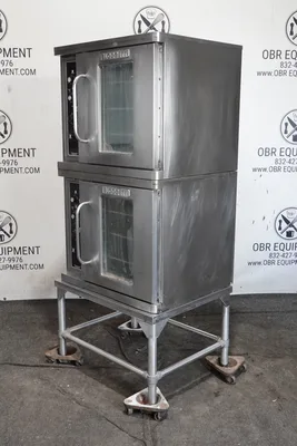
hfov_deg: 32.7
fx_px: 507
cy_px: 223
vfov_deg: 47.4
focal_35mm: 41
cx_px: 148
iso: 1000
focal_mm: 15.28
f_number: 4
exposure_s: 1/50
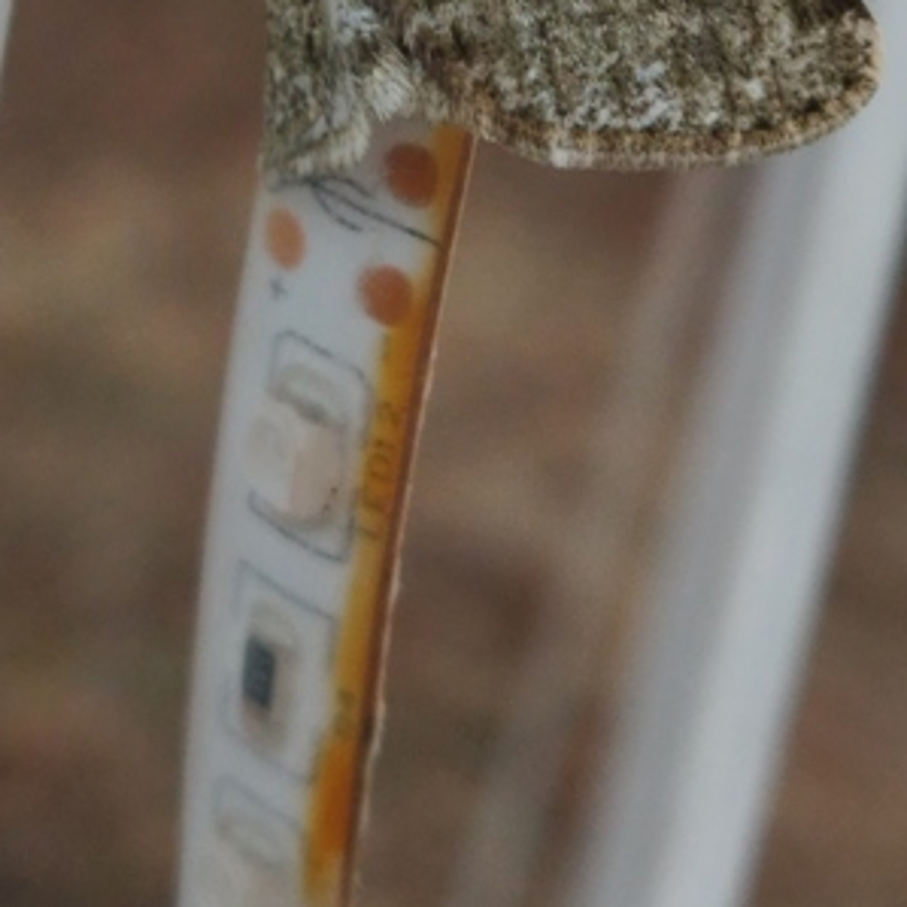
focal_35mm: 51
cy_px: -33
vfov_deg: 30.6
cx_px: 425
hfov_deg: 33.4
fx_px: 1512
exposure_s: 1/100
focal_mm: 4.71
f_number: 1.79
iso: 142
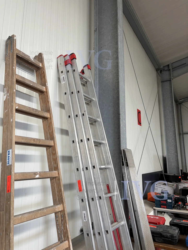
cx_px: 94
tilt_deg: +12.2
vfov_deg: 67.3
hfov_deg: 53.1
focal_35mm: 26
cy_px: 125
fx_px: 188
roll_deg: +0.4
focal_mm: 5.96
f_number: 1.6
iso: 125
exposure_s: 1/115
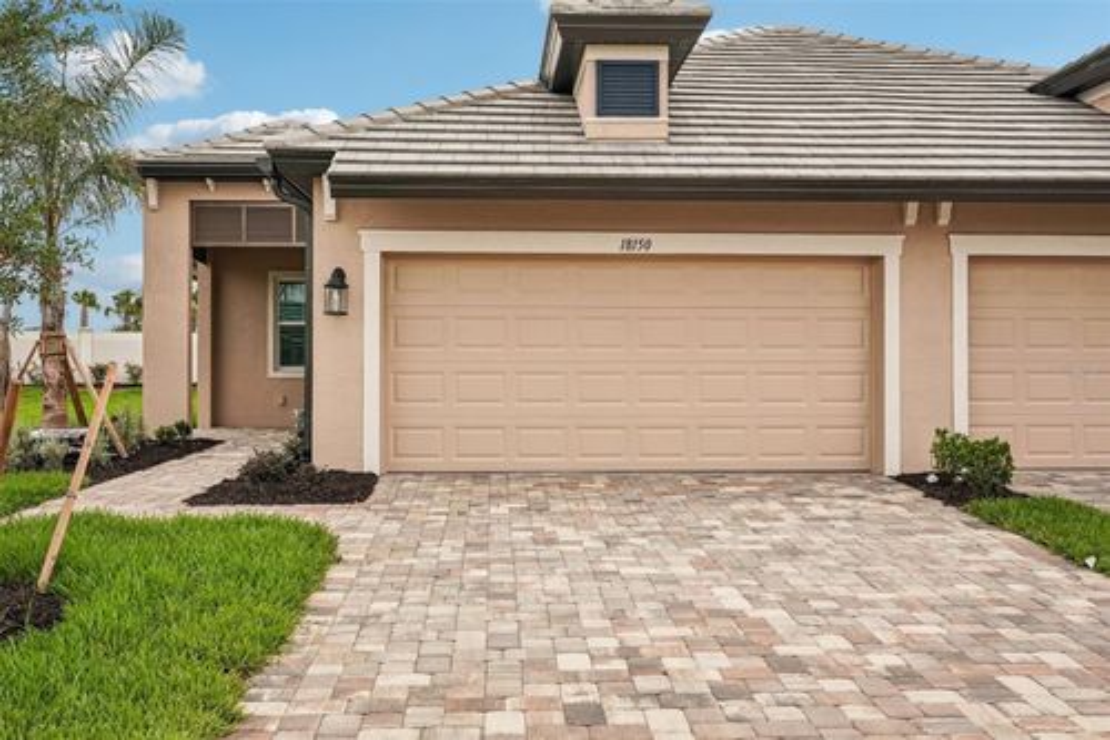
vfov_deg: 38.3
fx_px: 1063
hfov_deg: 55.1
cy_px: 370
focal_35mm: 34
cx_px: 555
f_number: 8
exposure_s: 1/640
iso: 400
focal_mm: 34.5
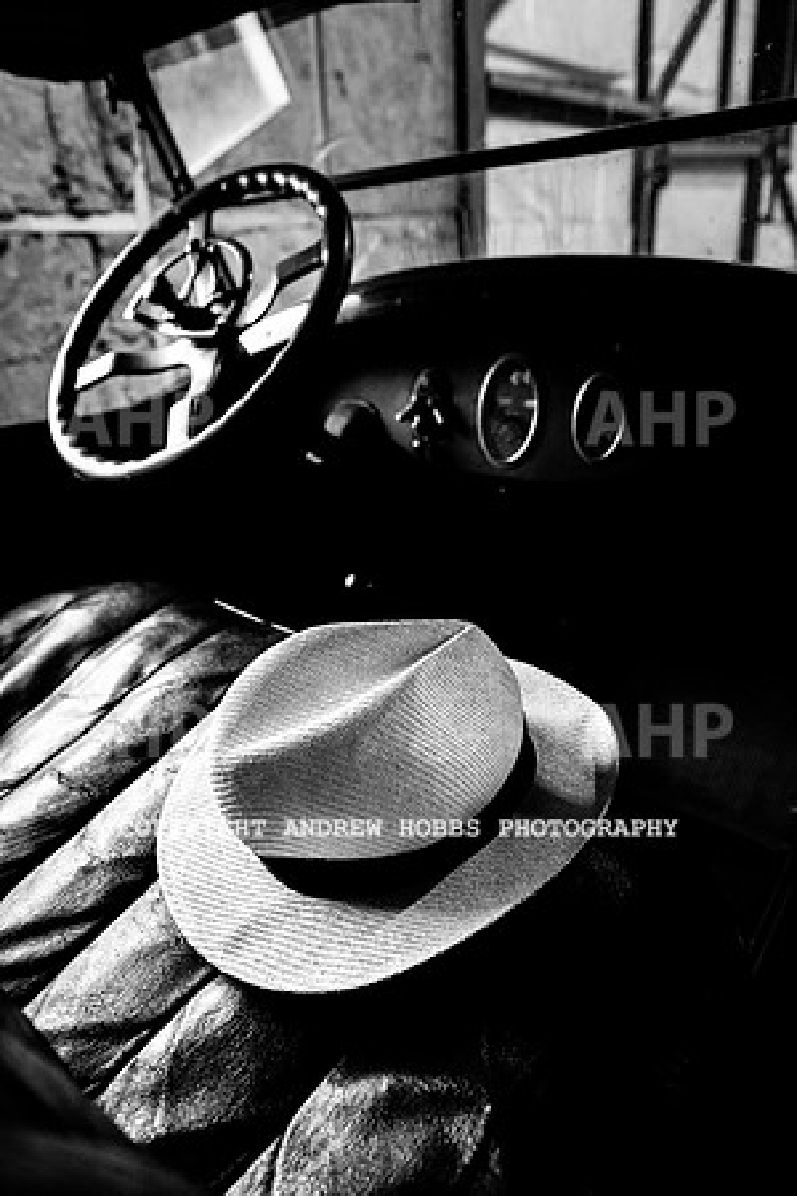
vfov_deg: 73.7
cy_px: 598
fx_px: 797
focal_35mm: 24
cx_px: 398
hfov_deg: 53.1
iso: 4500
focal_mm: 24
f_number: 4
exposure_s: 1/100
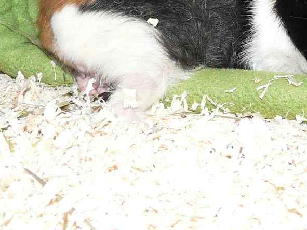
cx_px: 245
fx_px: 692
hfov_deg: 24.6
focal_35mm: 78
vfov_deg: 18.7
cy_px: 42
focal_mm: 4.6
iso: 100
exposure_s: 1/30
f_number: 2.8
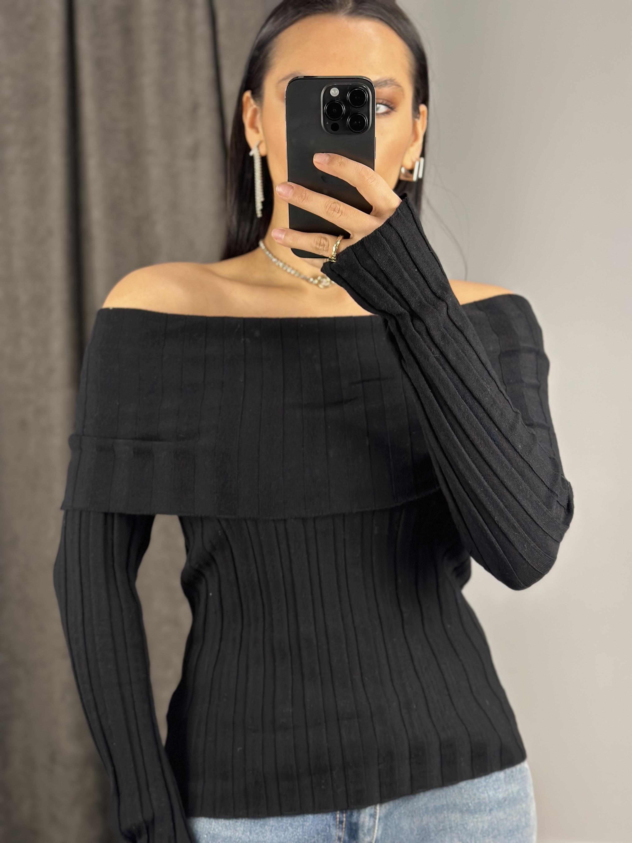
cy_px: 422
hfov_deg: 30.3
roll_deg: +1.7
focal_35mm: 48
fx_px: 1168
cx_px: 316
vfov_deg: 39.7
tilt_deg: -25.0
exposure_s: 1/50
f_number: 1.78
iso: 100
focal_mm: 6.86
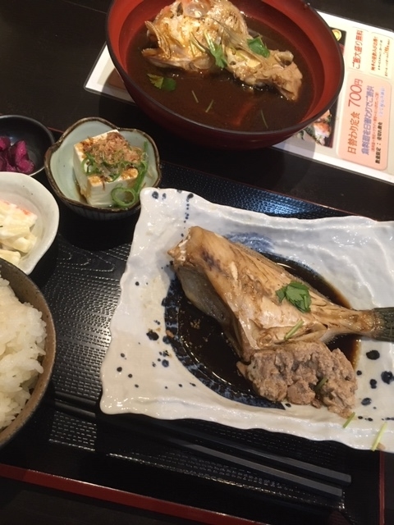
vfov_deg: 61.7
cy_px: 262
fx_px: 440
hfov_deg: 48.2
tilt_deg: -60.7
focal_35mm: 29
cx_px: 197
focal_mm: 4.15
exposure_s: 1/30
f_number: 2.2
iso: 125
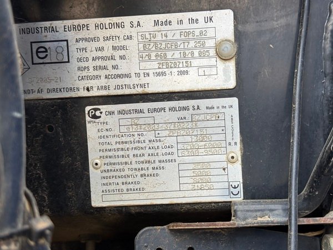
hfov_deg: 39.7
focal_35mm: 48
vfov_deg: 30.3
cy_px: 125
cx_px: 166
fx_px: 462
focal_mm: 6.76
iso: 50
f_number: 1.78
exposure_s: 1/142
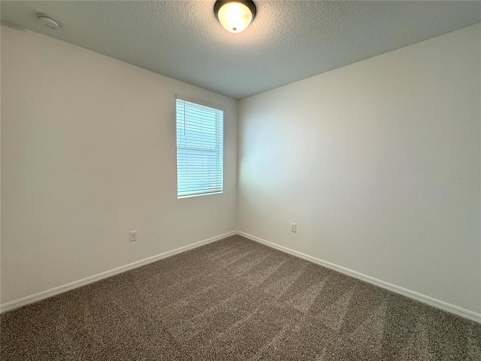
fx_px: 195
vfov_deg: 85.7
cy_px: 180
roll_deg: -1.0
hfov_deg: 102.1
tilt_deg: -5.4
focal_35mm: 14
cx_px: 240
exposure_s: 1/120
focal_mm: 2.22
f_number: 2.2
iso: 200
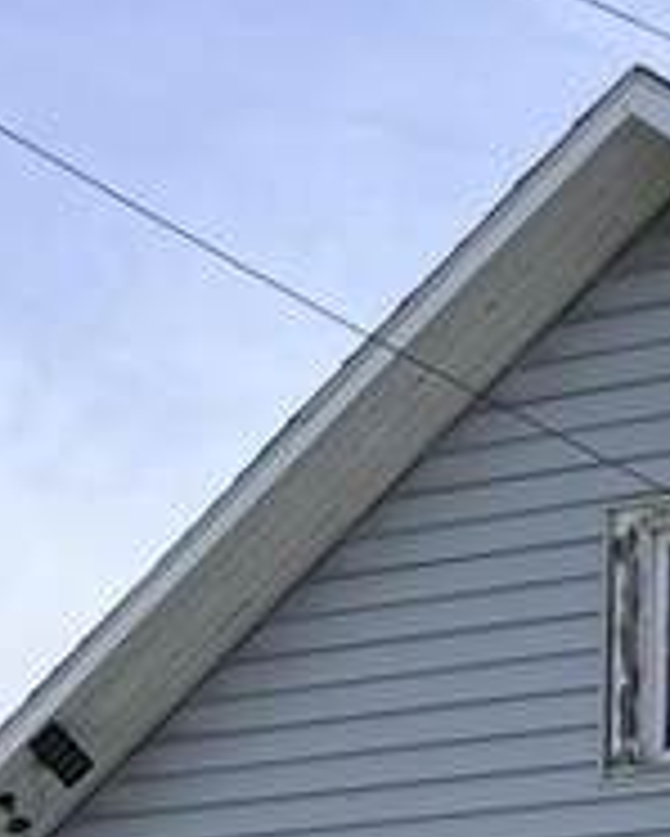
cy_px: 1332
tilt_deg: +6.6
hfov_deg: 11.5
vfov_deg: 14.6
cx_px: 1318
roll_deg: -0.7
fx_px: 2997
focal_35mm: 121
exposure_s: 1/5714
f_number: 1.78
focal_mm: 6.76
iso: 80
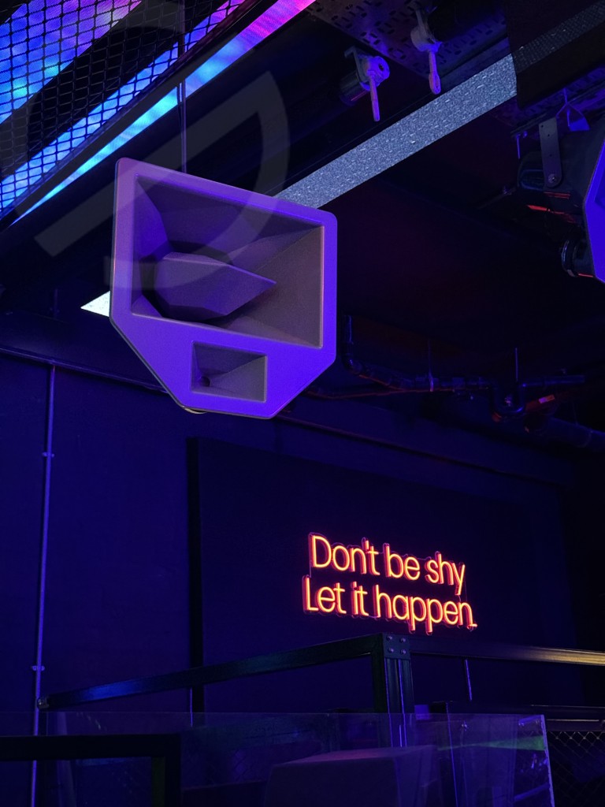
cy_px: 404
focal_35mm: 48
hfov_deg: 30.3
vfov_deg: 39.7
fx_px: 1119
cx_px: 302
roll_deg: +2.4
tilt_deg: +19.1
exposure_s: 1/16
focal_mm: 6.76
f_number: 1.78
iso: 1600
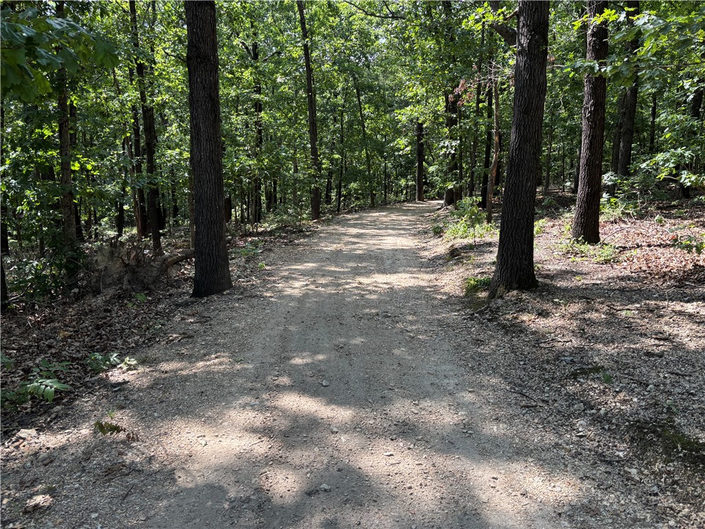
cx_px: 352
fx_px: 530
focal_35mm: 26
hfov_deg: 67.3
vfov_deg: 53.1
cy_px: 264
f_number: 1.6
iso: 50
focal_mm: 5.96
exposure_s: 1/452
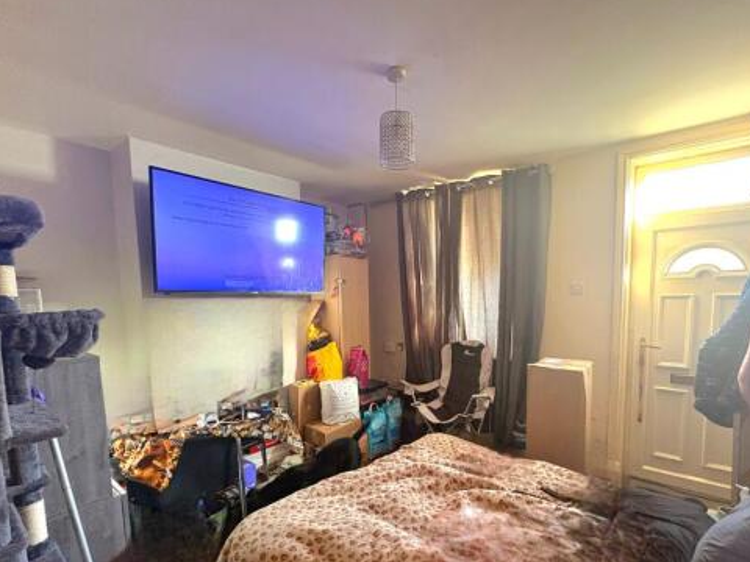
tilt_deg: -4.6
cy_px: 330
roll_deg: +1.0
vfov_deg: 74.1
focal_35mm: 17
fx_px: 368
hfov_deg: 90.9
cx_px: 401
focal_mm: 2.22
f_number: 2.2
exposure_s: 1/50
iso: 400
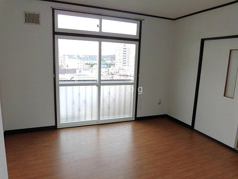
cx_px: 119
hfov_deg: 71.6
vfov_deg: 56.8
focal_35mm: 24
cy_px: 90
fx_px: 165
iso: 100
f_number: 3.1
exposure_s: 1/100
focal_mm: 4.3
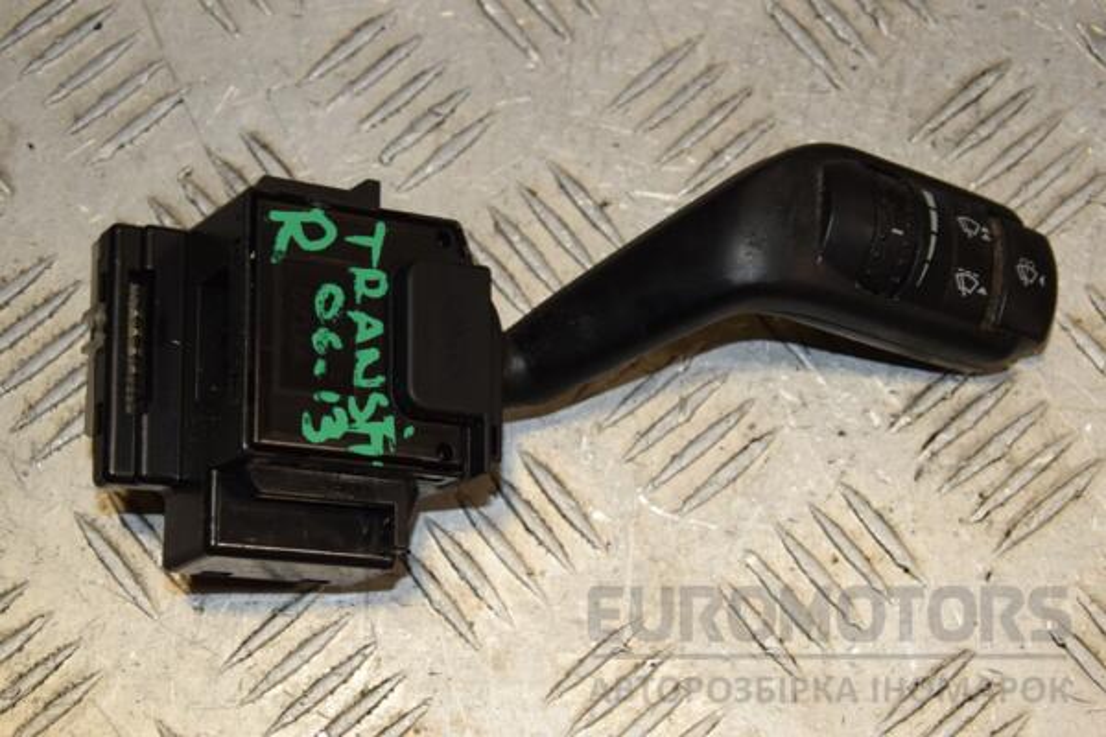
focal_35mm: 87
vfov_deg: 15.7
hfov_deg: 23.4
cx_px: 553
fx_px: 2673
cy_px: 368
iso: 800
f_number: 8
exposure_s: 1/200
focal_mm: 58
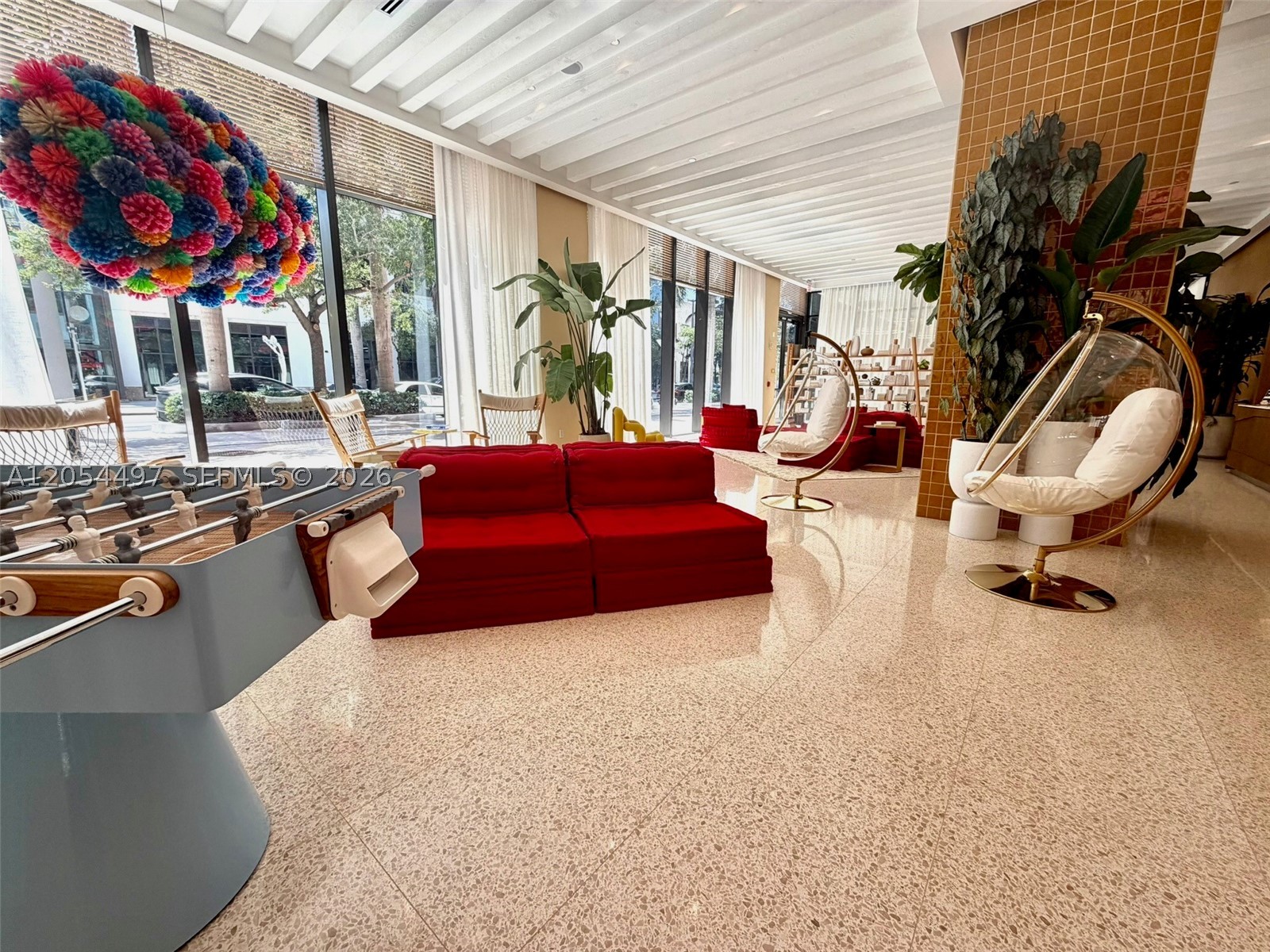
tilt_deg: -10.6
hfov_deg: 102.1
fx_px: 514
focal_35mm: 14
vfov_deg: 85.7
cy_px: 476
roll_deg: -0.1
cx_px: 635
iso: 64
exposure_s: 1/455
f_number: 2.2
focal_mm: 2.22
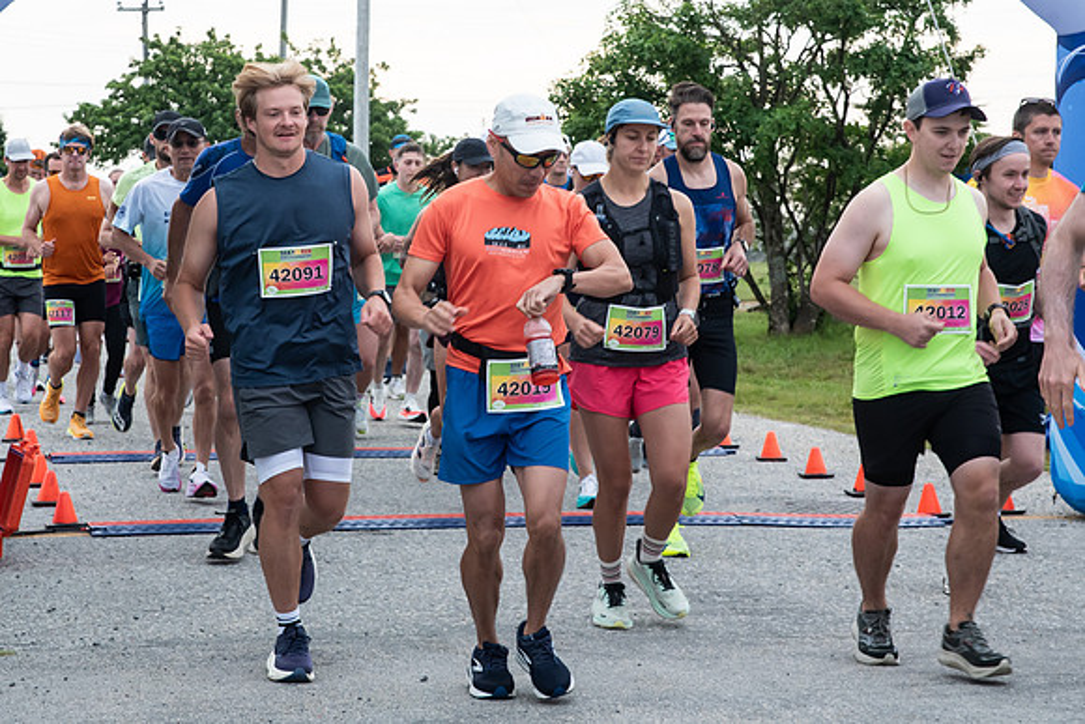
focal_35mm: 80
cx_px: 443
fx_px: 2419
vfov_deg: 16.9
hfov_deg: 25.2
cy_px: 205
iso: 800
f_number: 7.1
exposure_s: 1/250
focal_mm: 56
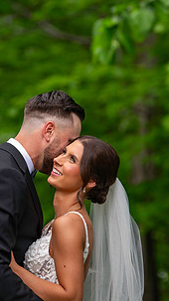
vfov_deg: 7.2
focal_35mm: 301
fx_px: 2403
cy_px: 167
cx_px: 65
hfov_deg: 4.0
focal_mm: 150
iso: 400
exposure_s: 1/320
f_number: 4
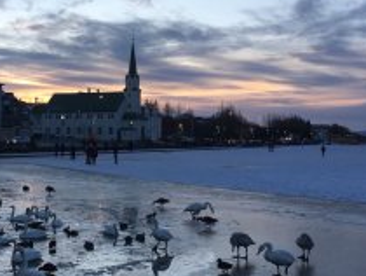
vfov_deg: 25.3
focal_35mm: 58
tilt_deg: -0.5
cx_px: 115
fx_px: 614
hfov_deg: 32.8
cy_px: 148
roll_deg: -1.4
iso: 25
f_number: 2.2
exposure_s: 1/173
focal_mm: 4.15
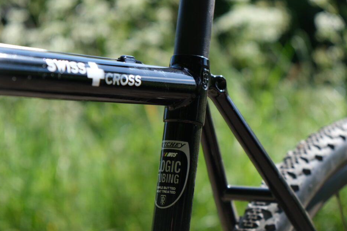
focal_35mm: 91
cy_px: 121
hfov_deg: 22.4
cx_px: 175
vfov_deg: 15.0
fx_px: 877
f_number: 4
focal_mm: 55
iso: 160
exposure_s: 1/480
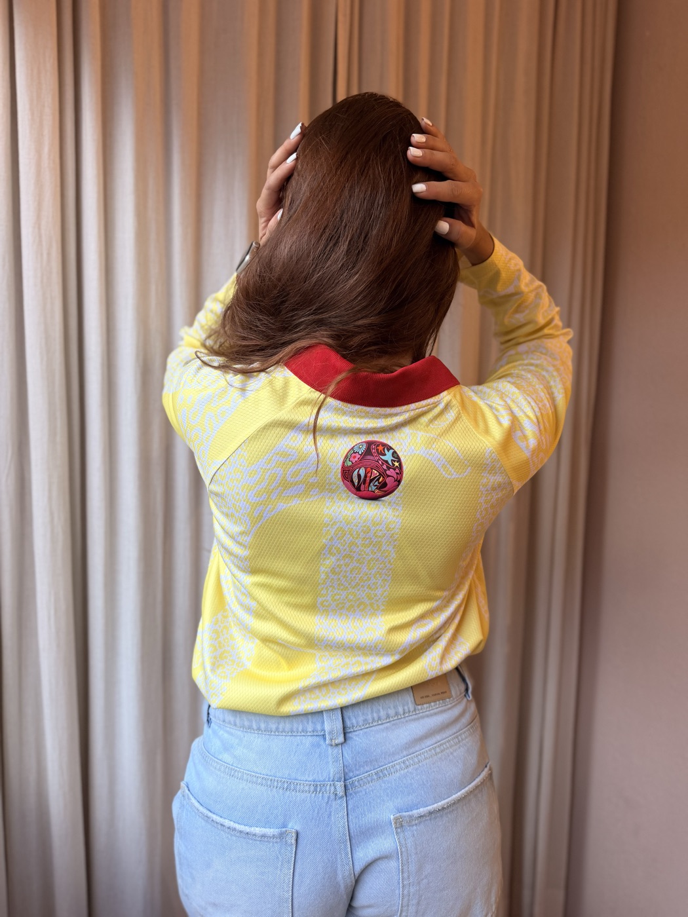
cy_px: 458
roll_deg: -1.3
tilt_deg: -7.2
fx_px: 636
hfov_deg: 56.8
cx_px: 344
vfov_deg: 71.6
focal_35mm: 24
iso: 160
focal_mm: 6.76
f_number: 1.78
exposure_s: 1/120
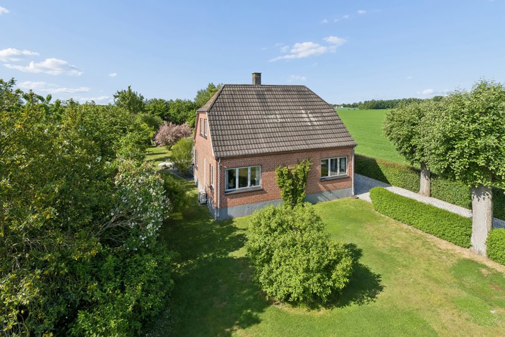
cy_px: 168
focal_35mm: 19
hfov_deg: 87.7
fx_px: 263
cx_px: 252
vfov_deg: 65.2
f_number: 8
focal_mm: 12.5
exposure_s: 1/640
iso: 250
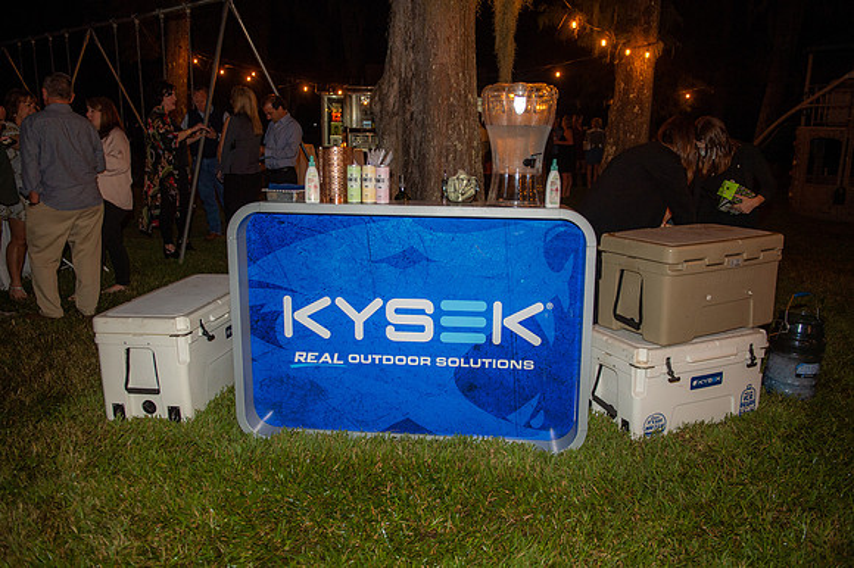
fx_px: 688
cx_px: 427
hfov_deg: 63.7
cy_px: 284
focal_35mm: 29
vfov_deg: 44.9
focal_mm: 29
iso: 1250
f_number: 4
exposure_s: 1/50
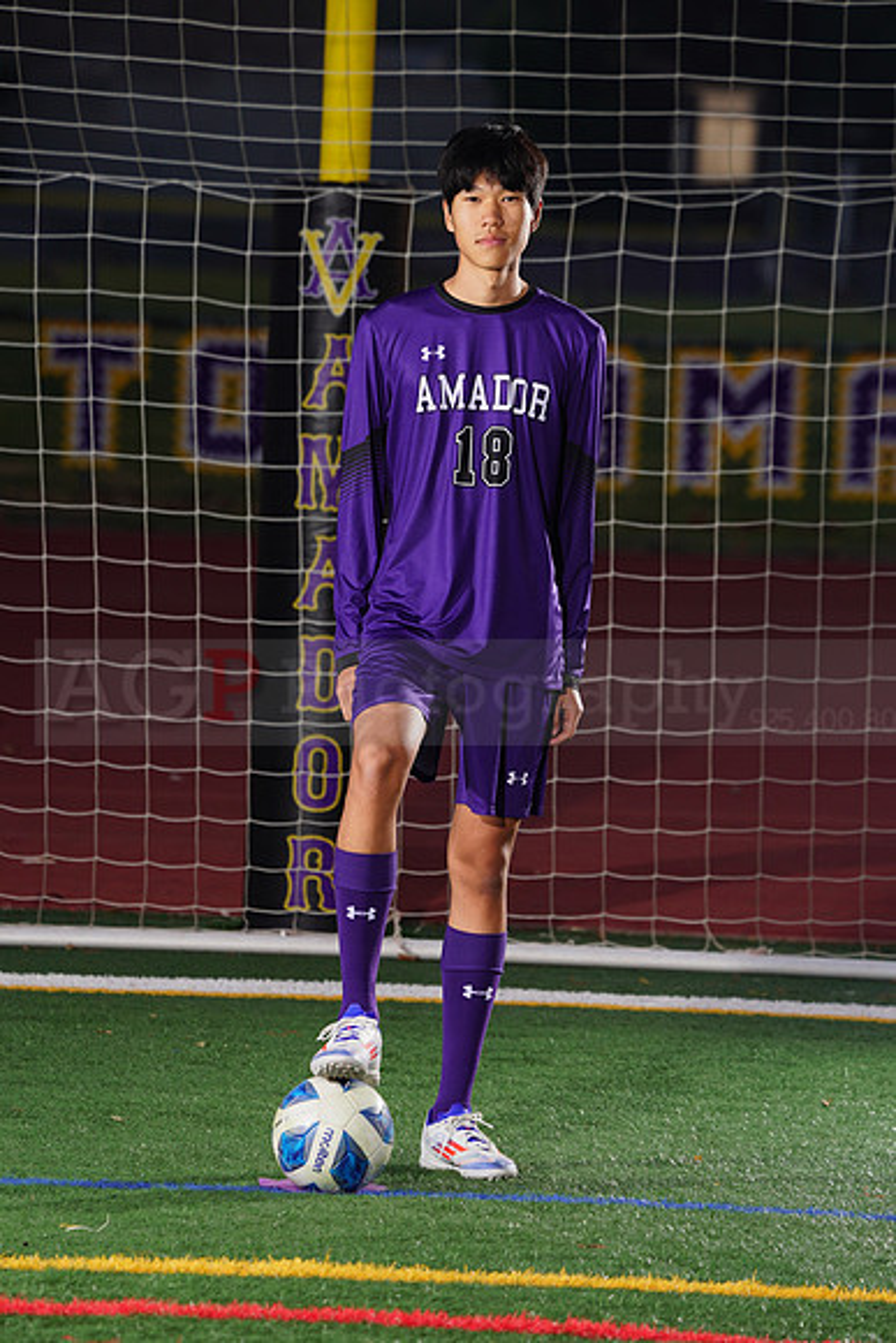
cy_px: 672
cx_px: 448
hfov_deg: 5.0
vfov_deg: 7.5
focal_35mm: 274
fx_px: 10222
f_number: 7.1
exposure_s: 1/200
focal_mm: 274
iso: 200
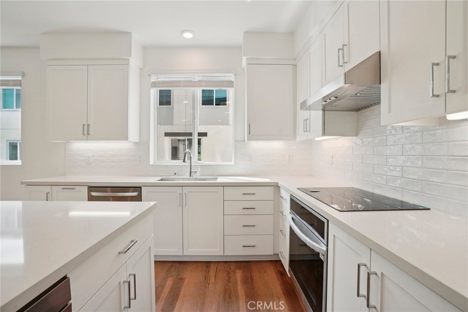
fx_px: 208
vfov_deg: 73.7
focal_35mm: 16
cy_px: 156
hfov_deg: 96.8
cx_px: 234
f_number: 8
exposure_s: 1/100
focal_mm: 16
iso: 400
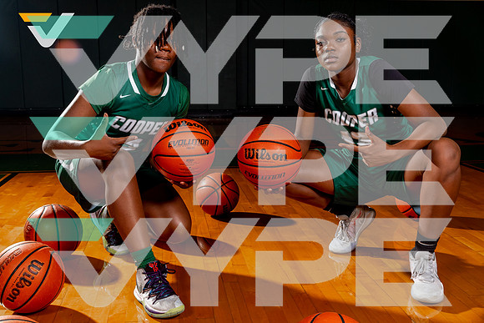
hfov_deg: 47.8
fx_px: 546
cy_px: 162
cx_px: 242
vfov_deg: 32.9
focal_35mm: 41
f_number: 8
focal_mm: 36
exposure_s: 1/125
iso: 125
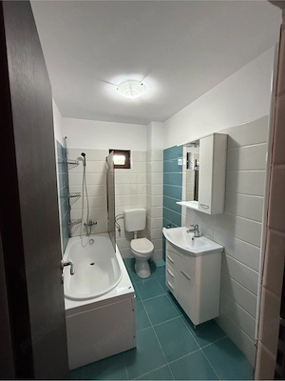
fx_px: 154
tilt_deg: -4.9
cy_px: 190
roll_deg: -0.2
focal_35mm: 14
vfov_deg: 102.1
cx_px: 142
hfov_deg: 85.7
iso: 400
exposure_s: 1/60
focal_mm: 2.22
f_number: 2.2
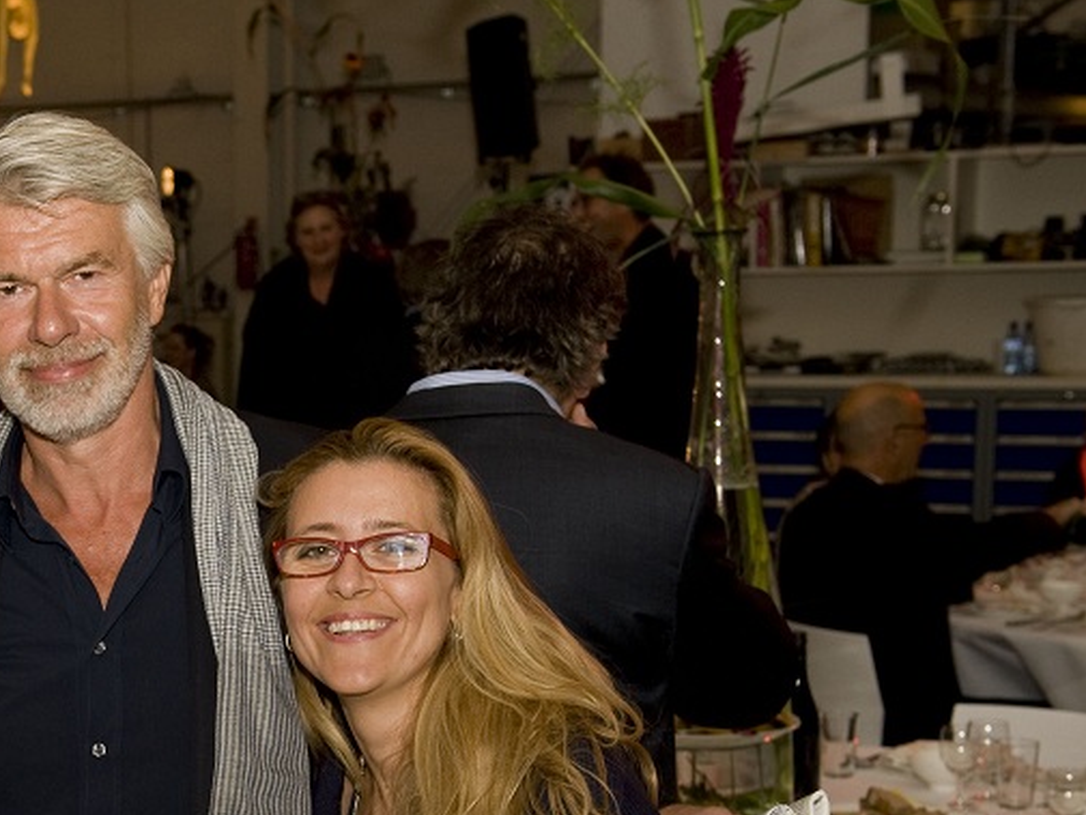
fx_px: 2793
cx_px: 32
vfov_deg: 16.4
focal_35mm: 89
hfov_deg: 21.3
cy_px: 684
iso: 400
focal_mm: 44
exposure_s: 1/125
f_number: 5.6
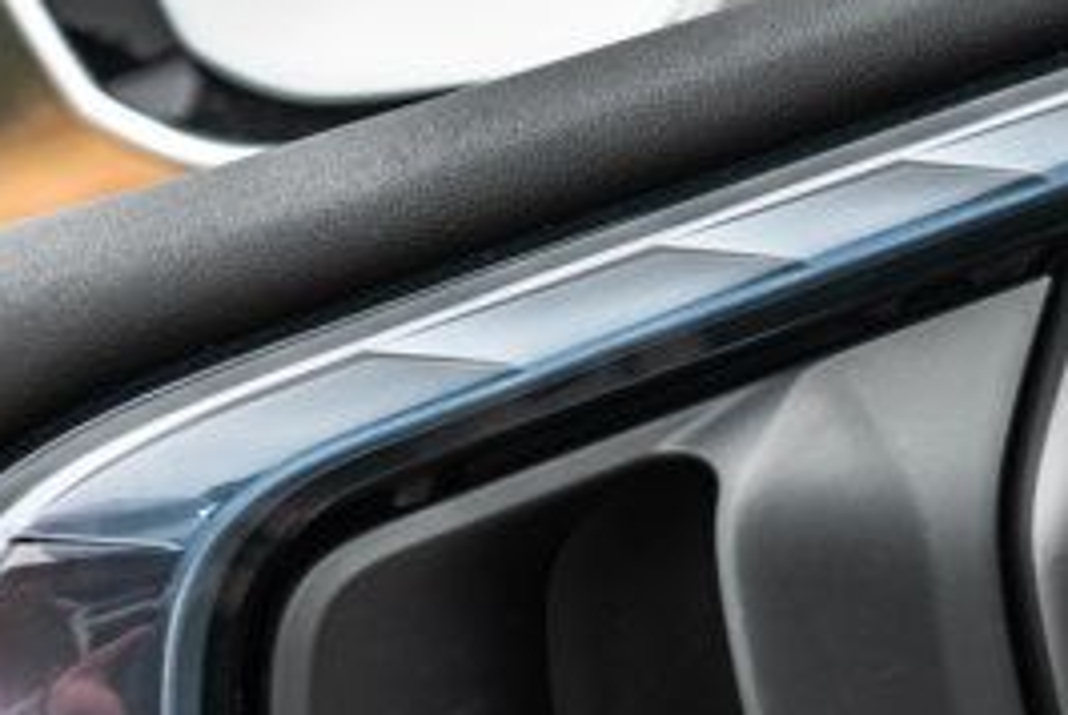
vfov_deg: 11.0
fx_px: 3712
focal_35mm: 125
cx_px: 1084
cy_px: 560
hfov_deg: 16.0
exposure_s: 1/200
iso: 640
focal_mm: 52
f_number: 7.1
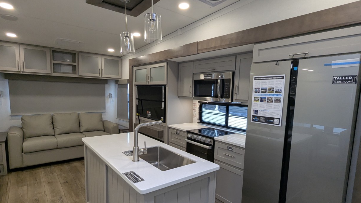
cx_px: 181
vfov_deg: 55.7
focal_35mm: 20
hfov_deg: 86.6
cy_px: 116
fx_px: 191
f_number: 2.2
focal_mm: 2.35
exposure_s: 1/136
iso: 256
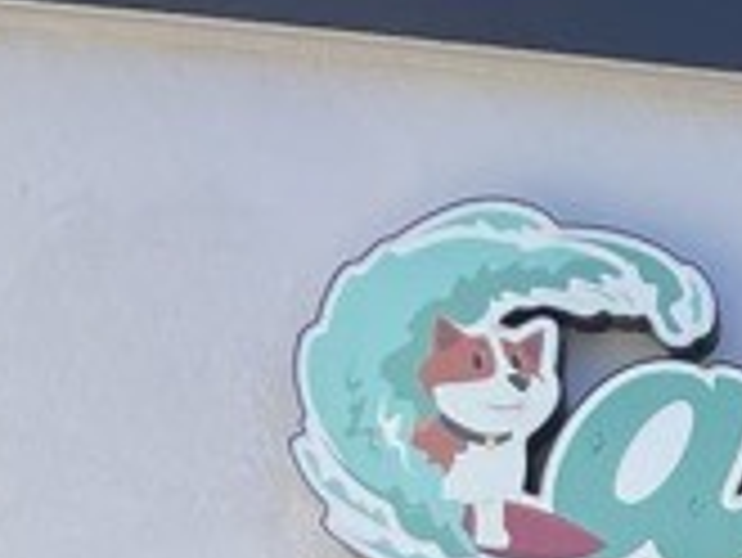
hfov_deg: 9.1
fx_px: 3711
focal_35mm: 173
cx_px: 2266
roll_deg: +0.3
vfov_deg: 8.0
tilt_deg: +6.1
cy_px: 1334
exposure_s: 1/633
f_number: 1.6
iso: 32
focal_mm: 4.2
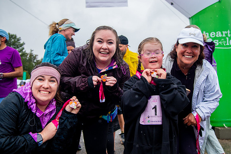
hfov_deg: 53.1
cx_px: 126
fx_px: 231
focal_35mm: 36
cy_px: 67
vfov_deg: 36.8
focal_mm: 31
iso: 1600
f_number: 4
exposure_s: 1/1600
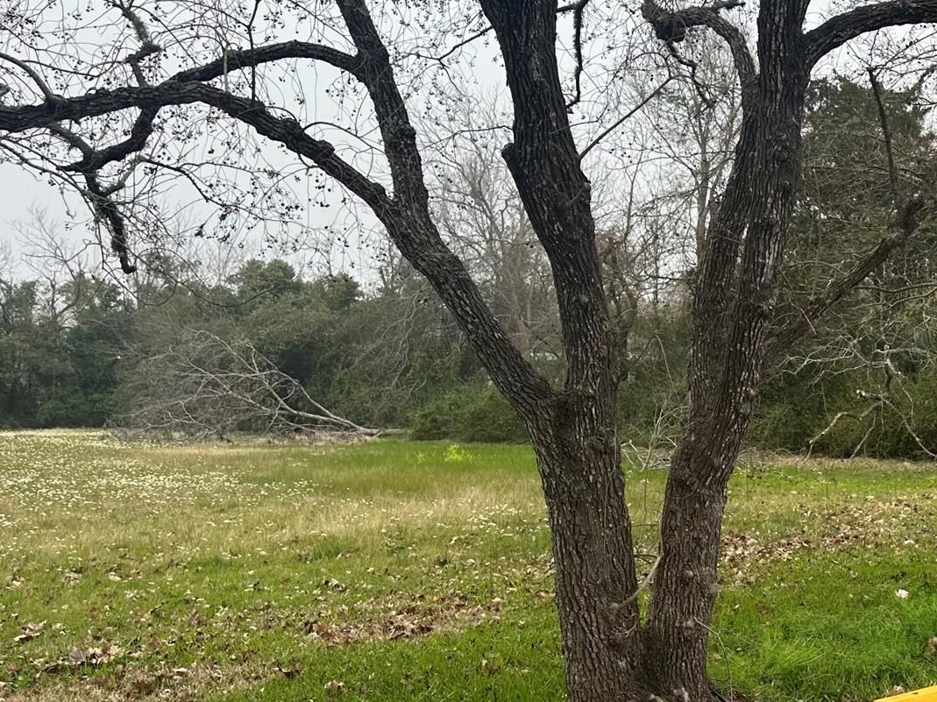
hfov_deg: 38.5
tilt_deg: +0.5
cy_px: 352
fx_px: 1245
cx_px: 840
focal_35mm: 46
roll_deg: -1.4
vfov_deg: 31.5
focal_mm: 6.86
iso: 64
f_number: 1.78
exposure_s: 1/129
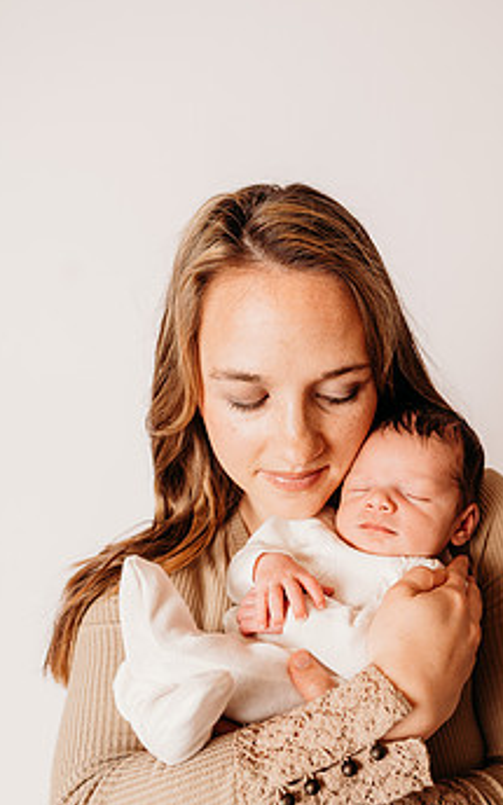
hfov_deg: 39.0
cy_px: 517
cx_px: 335
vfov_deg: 58.7
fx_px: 702
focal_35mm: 32
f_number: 4
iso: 100
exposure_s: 1/160
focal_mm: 24
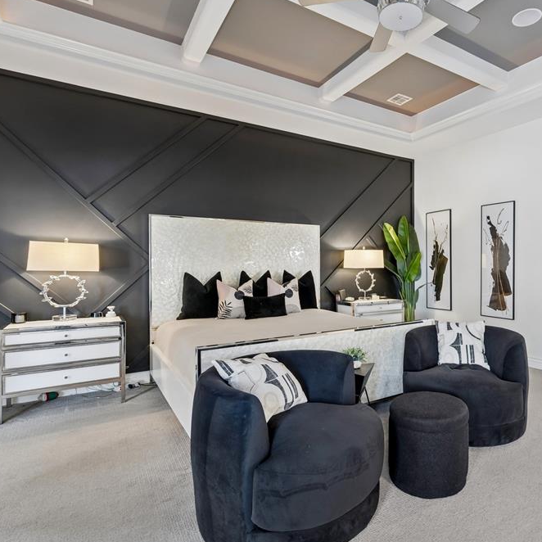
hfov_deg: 69.7
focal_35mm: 21
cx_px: 370
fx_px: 372
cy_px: 270
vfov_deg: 72.1
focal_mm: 16
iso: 200
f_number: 8
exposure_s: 1/3.33
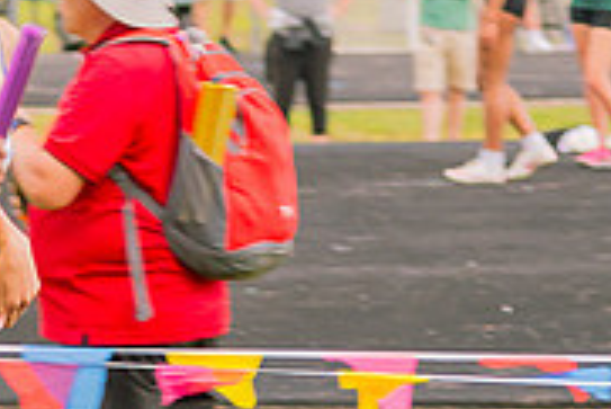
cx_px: 377
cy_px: 179
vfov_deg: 2.5
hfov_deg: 3.7
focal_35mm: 556
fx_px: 9444
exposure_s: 1/200
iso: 200
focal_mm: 82
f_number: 4
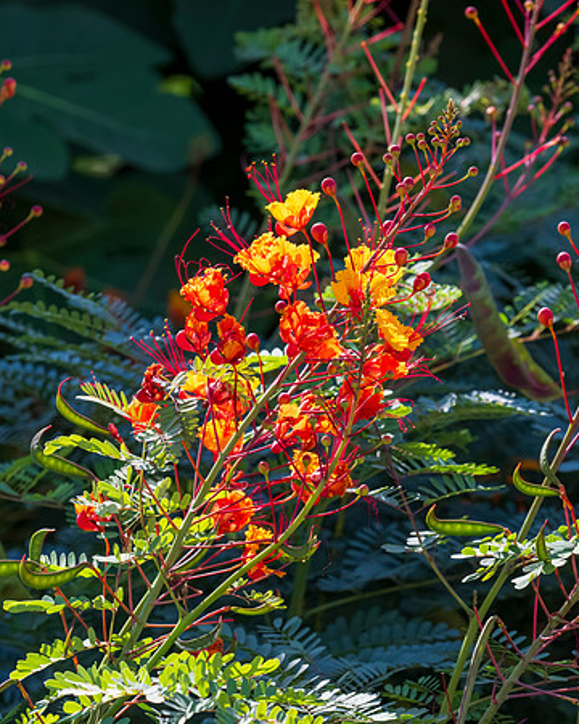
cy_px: 393
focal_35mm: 747
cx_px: 244
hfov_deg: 2.1
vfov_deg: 2.6
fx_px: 16008
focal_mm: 480
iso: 1400
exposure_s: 1/1250
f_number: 9
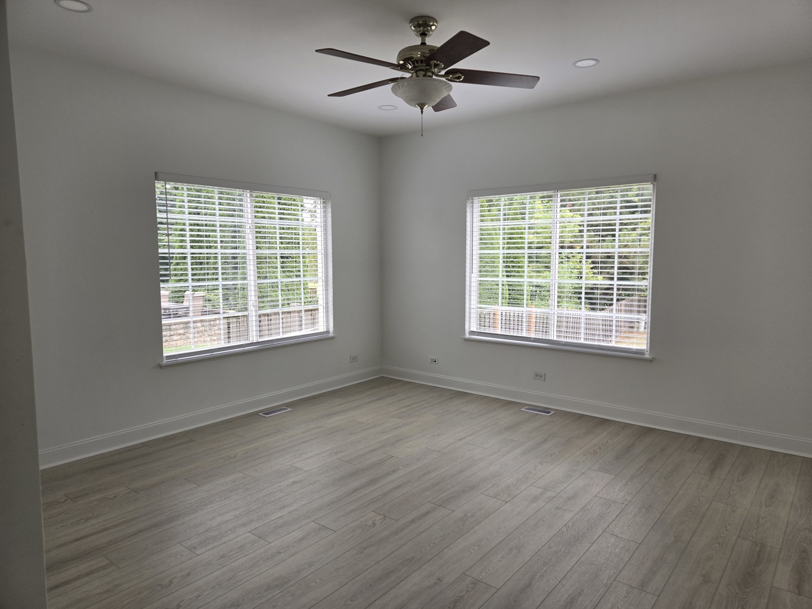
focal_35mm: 23
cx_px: 406
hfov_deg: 73.9
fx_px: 540
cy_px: 304
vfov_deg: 58.9
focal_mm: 5.4
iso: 50
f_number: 1.8
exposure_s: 1/180
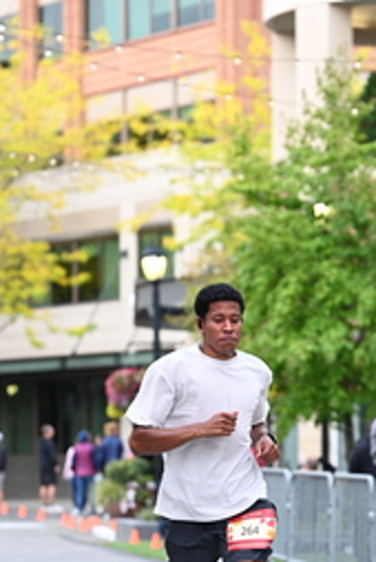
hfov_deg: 6.8
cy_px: 305
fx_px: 3140
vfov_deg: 10.2
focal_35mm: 201
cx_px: 300
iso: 1000
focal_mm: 93
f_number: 2.8
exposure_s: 1/1600
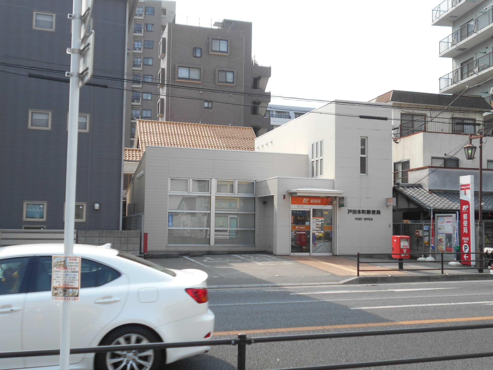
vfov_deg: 36.8
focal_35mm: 39
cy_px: 185
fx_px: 555
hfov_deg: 47.9
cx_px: 246
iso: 80
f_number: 3.9
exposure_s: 1/400
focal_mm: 6.7
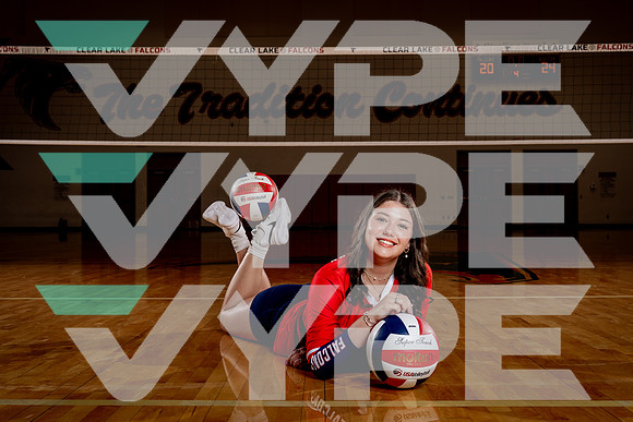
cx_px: 308
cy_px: 201
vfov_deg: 34.1
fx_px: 687
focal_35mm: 39
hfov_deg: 49.4
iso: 125
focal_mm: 35
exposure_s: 1/250
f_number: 5.6
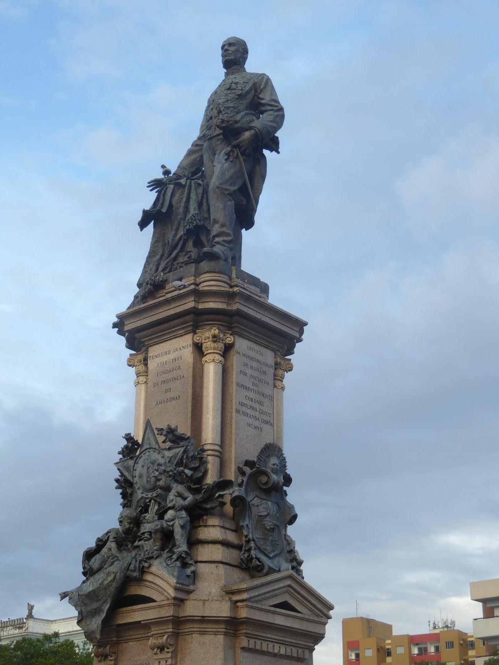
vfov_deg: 31.7
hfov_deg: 24.0
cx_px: 250
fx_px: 1172
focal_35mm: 61
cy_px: 332
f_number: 4.3
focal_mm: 10.9
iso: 80
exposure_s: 1/100
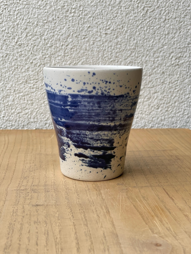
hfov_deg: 28.0
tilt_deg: -9.7
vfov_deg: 36.8
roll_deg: -0.4
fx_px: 383
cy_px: 127
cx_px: 96
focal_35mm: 52
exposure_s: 1/396
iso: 32
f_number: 2
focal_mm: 6
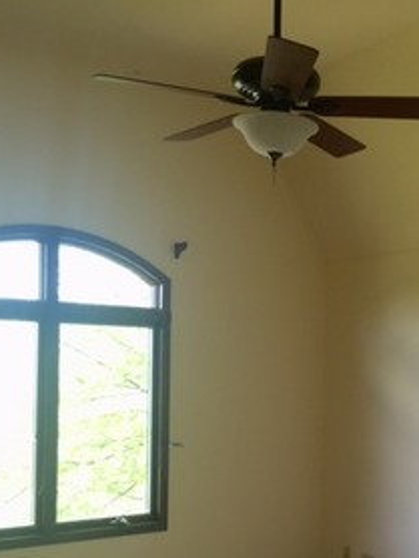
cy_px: 383
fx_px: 806
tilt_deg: +1.2
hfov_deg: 28.5
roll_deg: -1.2
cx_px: 337
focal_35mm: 50
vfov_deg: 37.6
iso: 40
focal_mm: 4.15
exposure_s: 1/30
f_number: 2.2
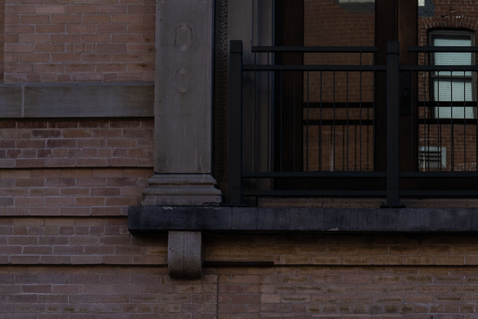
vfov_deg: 7.5
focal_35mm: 181
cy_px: 457
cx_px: 490
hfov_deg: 11.2
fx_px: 2403
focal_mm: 45
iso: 64
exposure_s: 1/500
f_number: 4
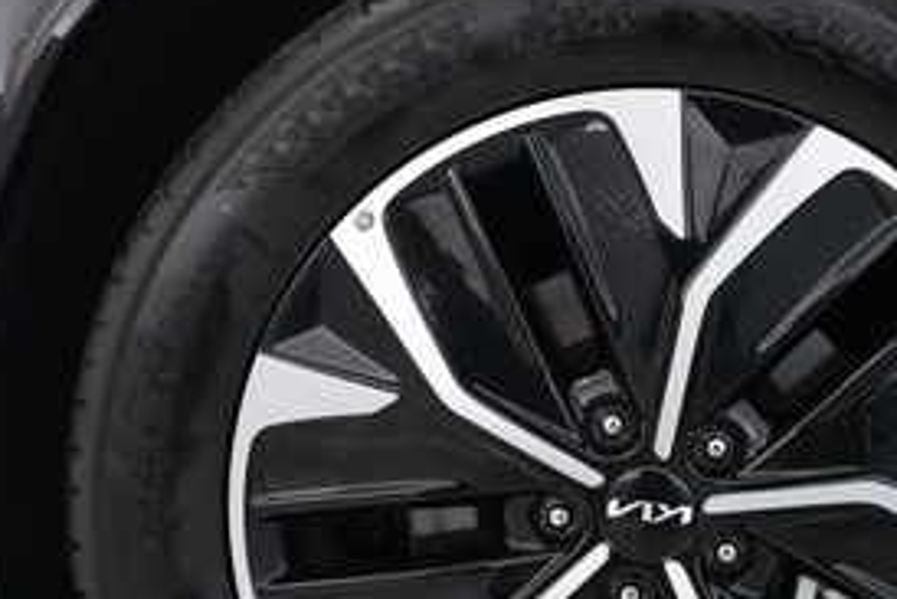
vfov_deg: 24.0
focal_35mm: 56
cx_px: 661
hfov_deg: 34.9
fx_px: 1396
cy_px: 442
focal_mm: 24
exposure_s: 1/160
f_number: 2.8
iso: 5000
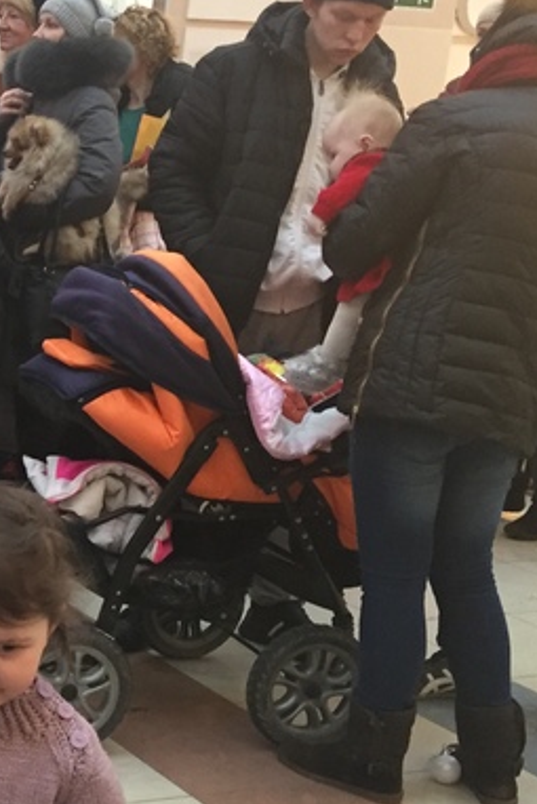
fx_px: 1587
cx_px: -289
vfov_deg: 28.4
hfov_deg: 17.2
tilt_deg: -13.2
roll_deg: -2.9
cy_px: 439
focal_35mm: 71
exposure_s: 1/33
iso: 200
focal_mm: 4.15
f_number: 2.2
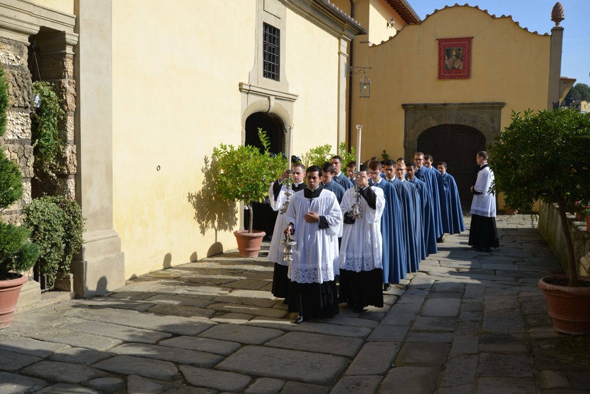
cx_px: 295
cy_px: 197
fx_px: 574
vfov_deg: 37.9
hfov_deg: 54.4
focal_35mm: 35
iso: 200
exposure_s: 1/400
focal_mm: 35
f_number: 10
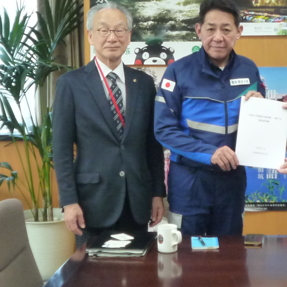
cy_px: 122
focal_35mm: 101
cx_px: 226
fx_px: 947
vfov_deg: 17.2
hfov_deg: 17.1
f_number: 4
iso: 400
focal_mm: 6.8
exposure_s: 1/25
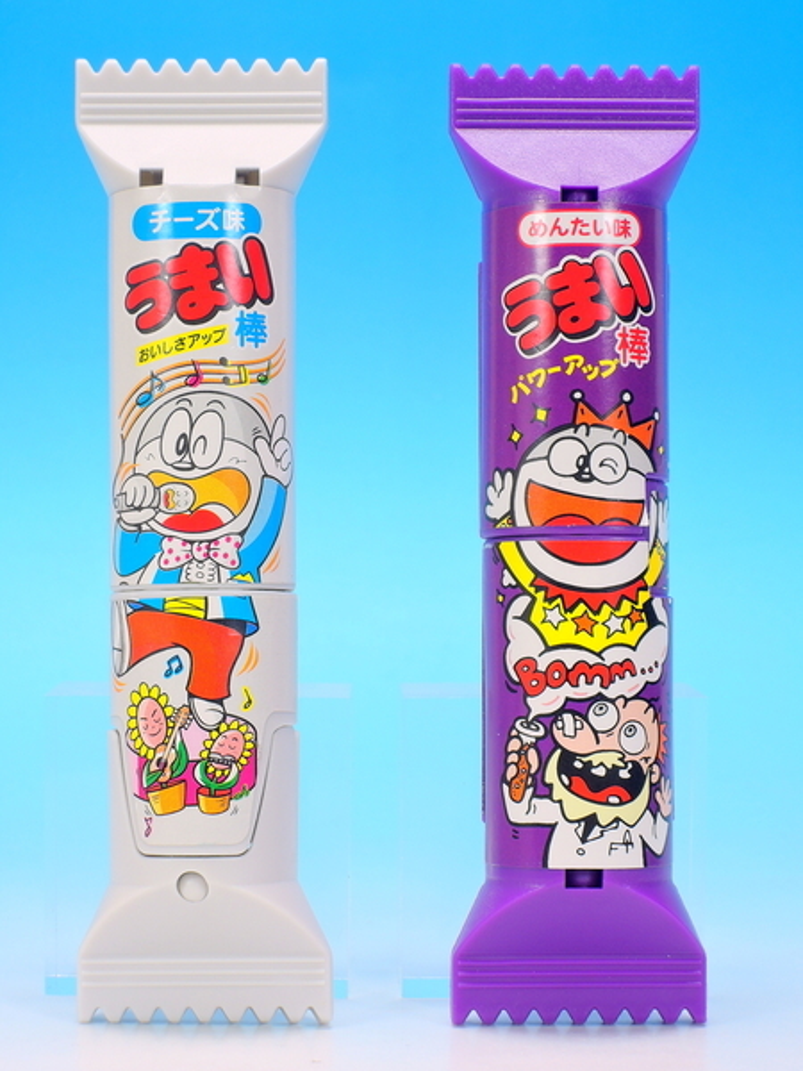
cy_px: 536
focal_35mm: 95
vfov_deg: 20.7
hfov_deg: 15.6
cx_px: 402
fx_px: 2938
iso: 80
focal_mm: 20.2
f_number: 6.3
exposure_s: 1/1.3
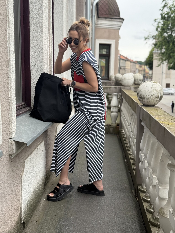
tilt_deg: -8.2
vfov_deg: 39.7
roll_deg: -0.7
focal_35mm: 48
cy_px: 116
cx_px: 88
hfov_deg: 30.3
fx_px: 324
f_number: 1.78
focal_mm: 6.76
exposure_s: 1/1149
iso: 100
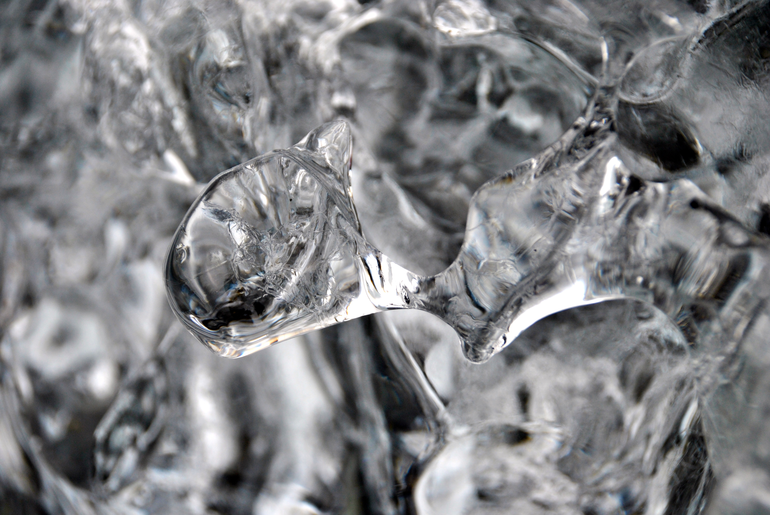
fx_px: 4176
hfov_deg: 10.5
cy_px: 258
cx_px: 385
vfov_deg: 7.1
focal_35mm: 195
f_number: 5.6
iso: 200
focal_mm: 130
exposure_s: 1/320
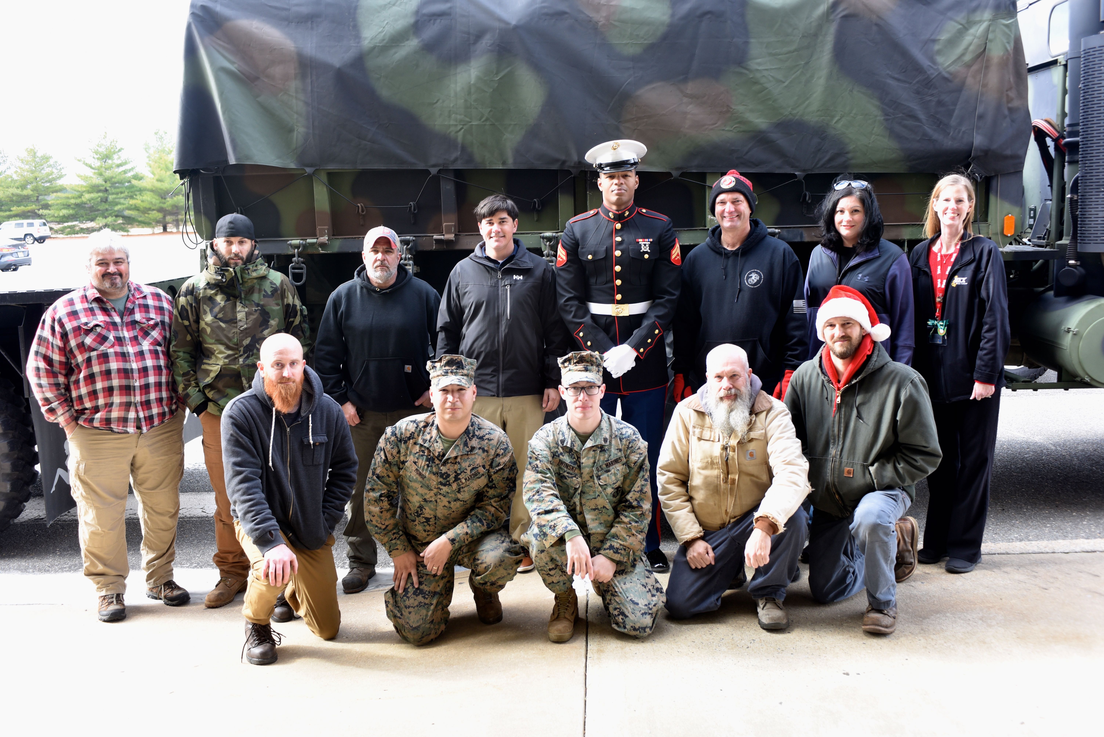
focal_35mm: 34
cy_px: 368
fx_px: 1043
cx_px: 552
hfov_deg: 55.8
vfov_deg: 38.9
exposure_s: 1/100
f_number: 5
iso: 400
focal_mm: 34
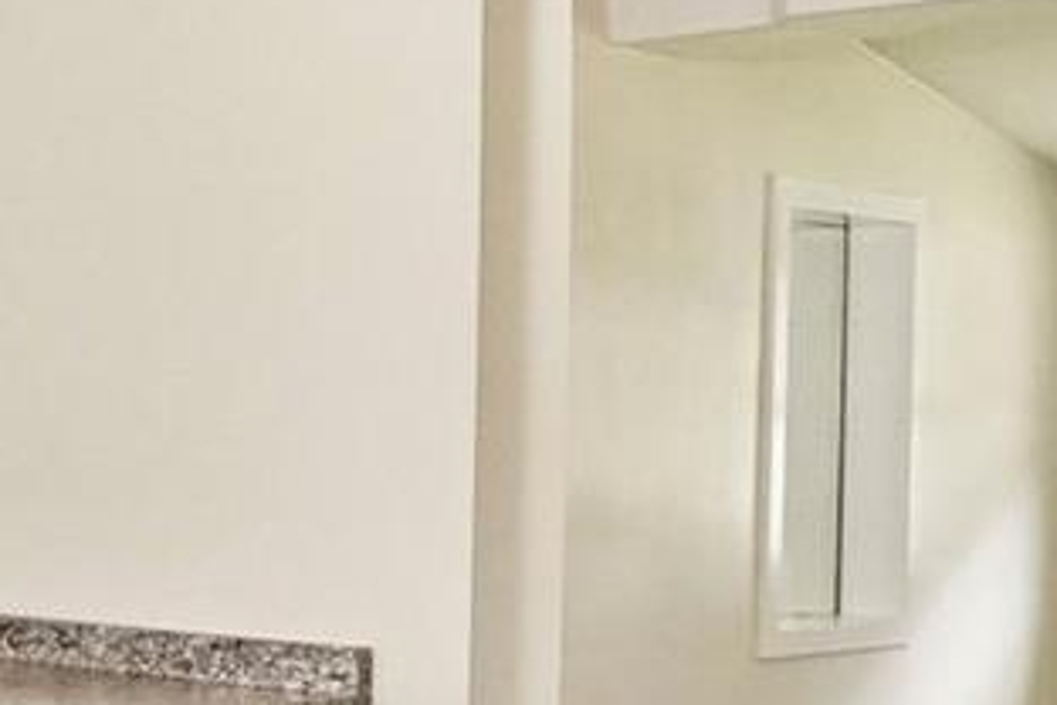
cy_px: 485
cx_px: -678
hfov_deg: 20.8
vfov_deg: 17.7
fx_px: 2261
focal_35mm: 77
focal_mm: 10
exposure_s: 1/30
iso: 800
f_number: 8
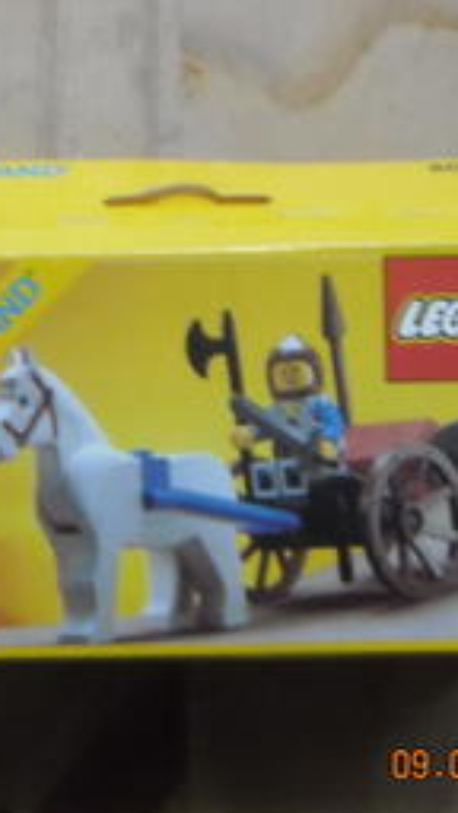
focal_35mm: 161
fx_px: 3476
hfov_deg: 7.5
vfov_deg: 13.4
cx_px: 172
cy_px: 426
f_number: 4.7
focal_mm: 17.1
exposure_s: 1/33
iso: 800
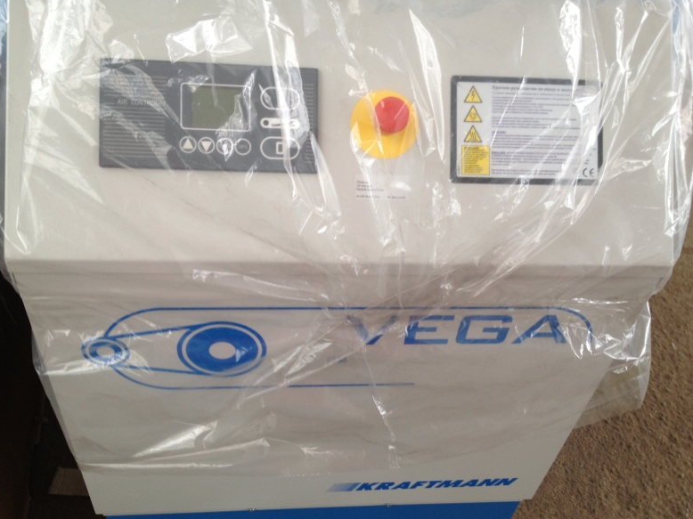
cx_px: 348
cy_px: 264
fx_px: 720
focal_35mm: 36
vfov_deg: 39.6
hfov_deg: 51.4
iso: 50
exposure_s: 1/20
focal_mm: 4.28
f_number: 2.4
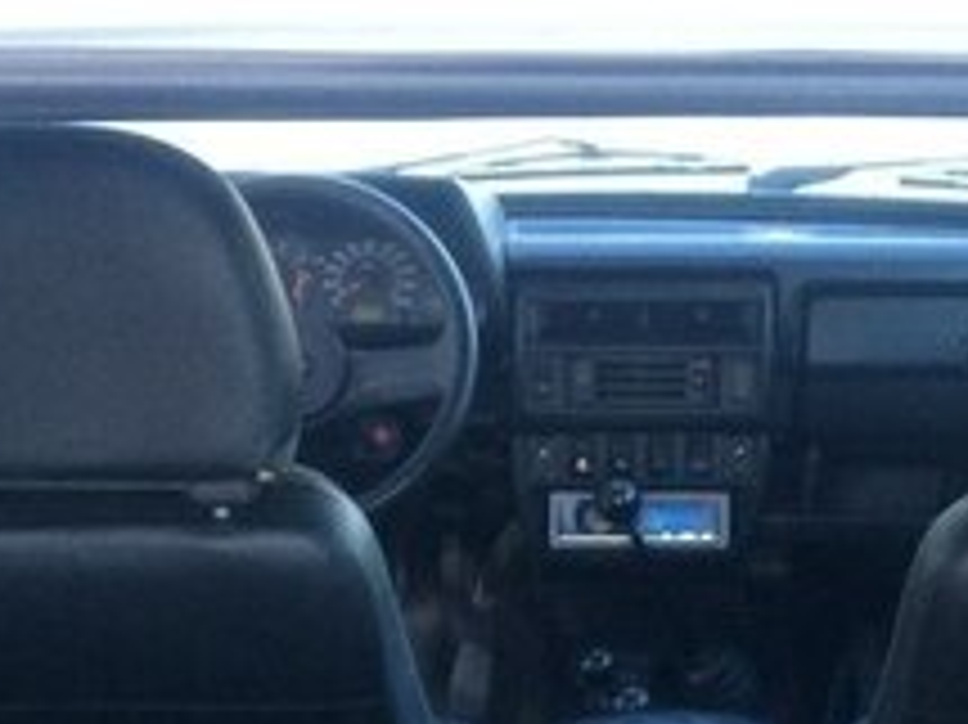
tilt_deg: -25.9
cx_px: 549
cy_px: 852
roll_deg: -0.4
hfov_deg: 22.0
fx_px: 2487
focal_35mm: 89
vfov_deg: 16.0
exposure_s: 1/33
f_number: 2.2
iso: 125
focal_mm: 4.15
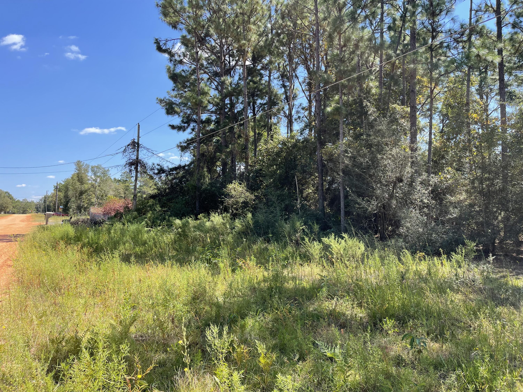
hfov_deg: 67.3
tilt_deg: +3.5
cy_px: 196
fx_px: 393
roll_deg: -0.1
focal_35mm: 26
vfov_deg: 53.1
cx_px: 262
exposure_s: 1/1642
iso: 32
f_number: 1.6
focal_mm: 5.1
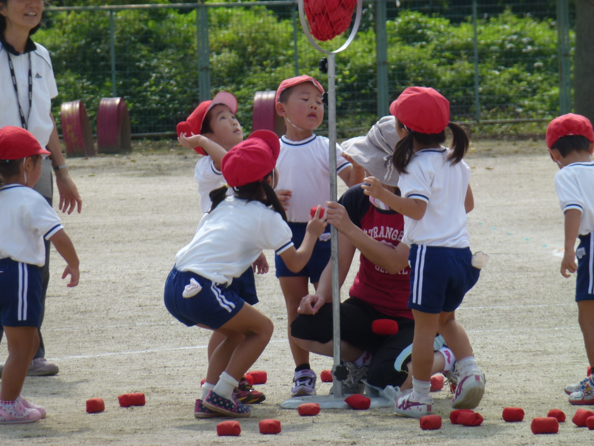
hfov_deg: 5.2
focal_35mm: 384
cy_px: 223
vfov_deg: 3.9
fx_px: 6589
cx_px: 297
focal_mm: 68.8
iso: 100
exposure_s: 1/400
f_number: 5.9
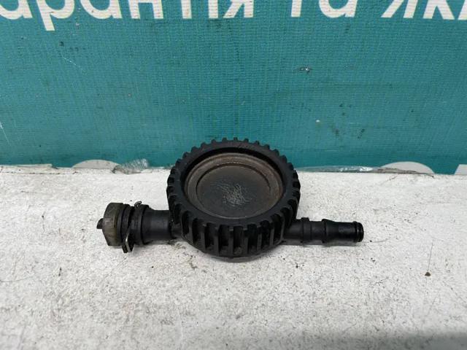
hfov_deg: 67.3
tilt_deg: -43.2
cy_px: 175
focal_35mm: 26
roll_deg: +0.1
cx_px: 234
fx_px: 351
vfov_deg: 53.1
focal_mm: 4.2
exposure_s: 1/50
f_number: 1.6
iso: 64
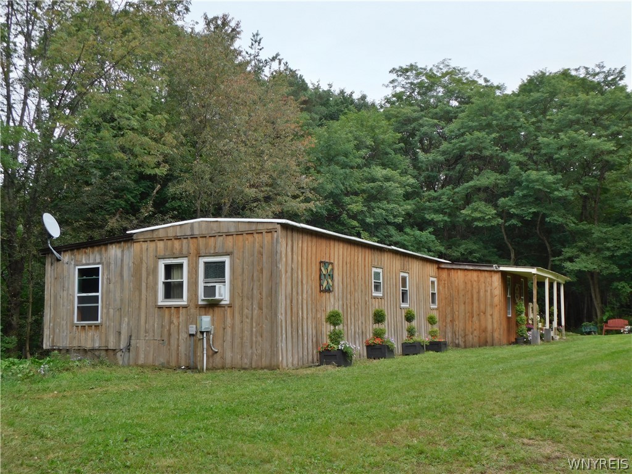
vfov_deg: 39.7
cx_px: 316
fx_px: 657
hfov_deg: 51.4
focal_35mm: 36
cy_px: 237
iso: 125
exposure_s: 1/320
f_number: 3.5
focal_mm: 6.3
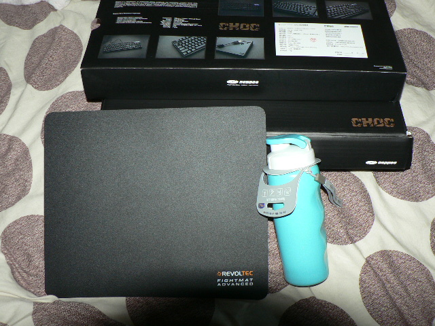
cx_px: 218
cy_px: 163
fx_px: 452
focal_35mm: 36
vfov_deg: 39.7
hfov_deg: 51.4
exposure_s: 1/50
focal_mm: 6
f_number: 2.8
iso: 100
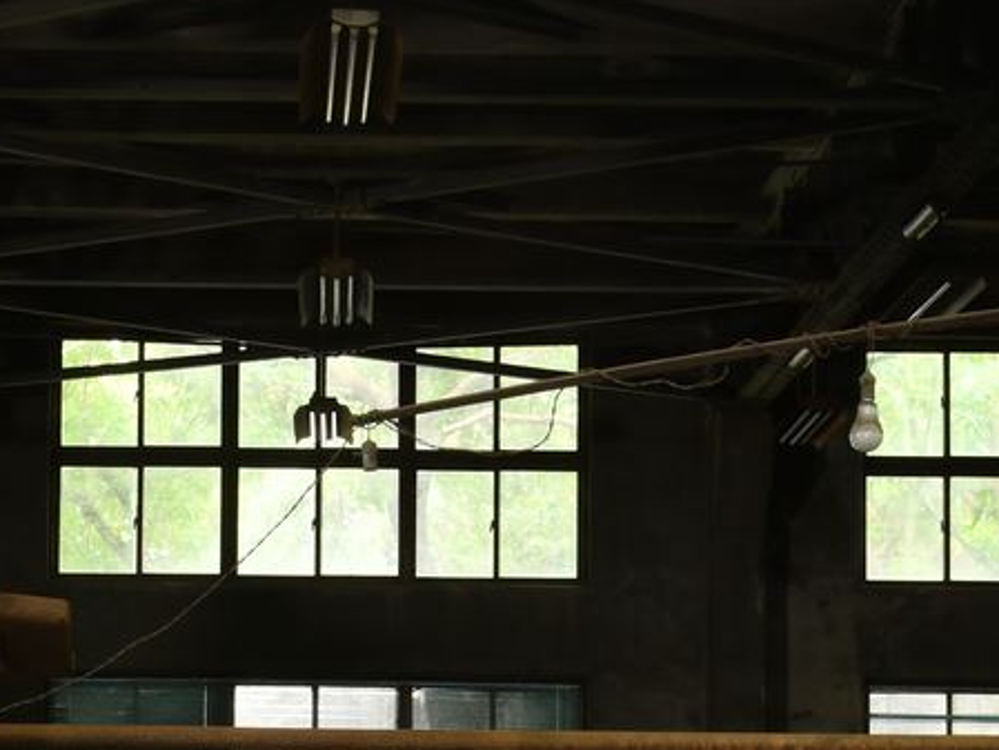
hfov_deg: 18.5
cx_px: 314
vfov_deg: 13.7
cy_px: 774
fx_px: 3060
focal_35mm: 106
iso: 200
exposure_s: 1
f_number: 11
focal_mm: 24
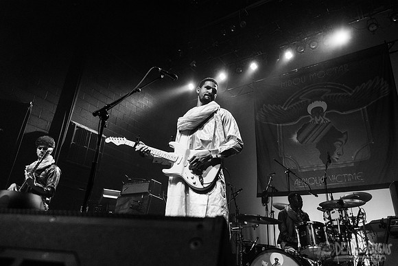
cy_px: 128
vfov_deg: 46.4
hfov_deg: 65.5
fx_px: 309
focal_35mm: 28
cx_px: 194
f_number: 3.2
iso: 2500
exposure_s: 1/200
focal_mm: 24
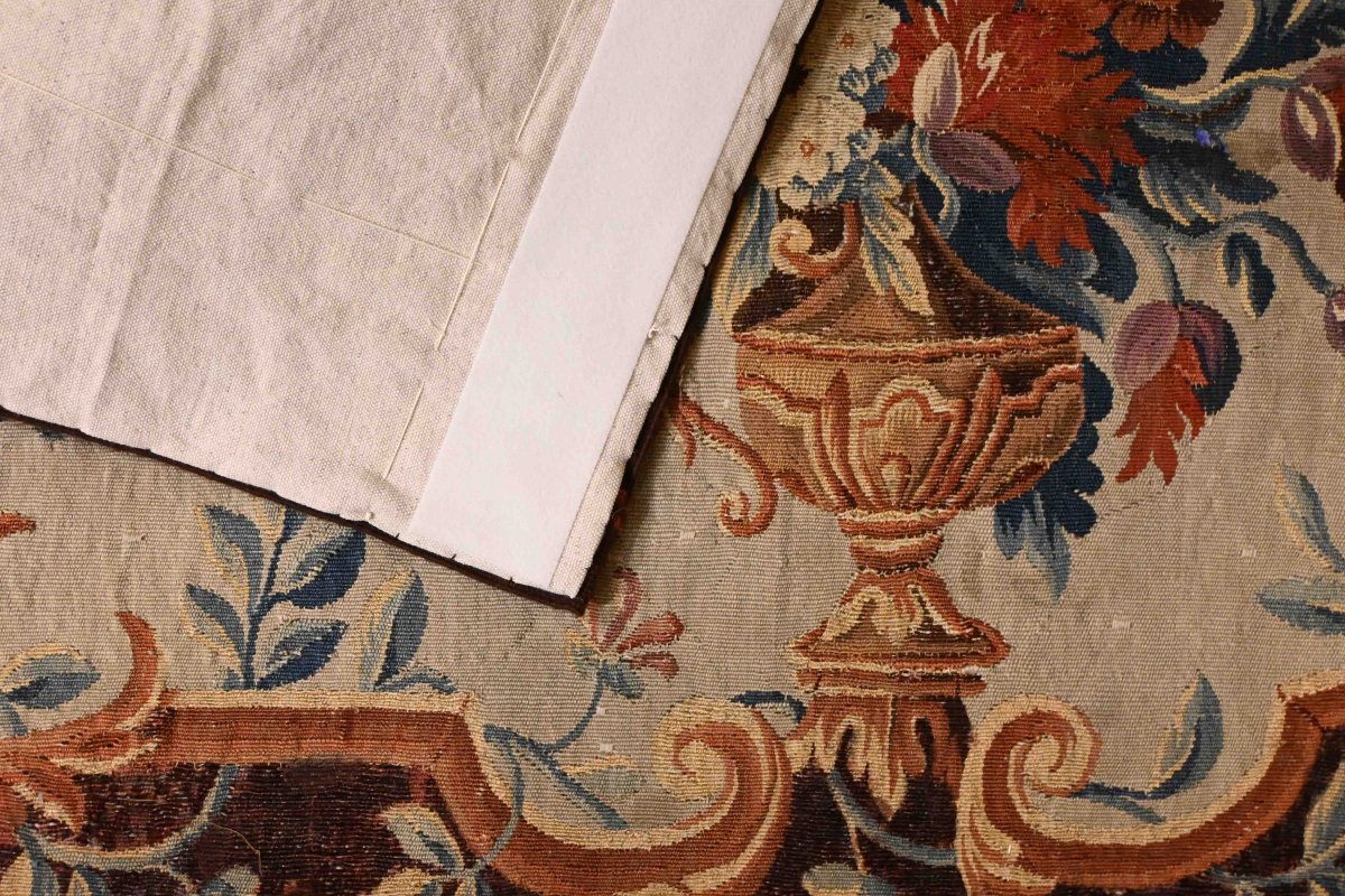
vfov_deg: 28.5
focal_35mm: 47
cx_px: 672
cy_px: 448
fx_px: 1765
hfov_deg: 41.7
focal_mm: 31.5
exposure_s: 1/160
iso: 2800
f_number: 5
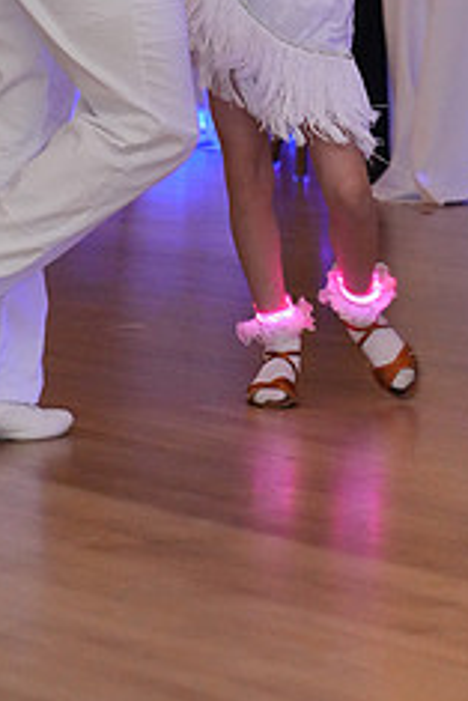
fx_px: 4030
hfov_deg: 6.6
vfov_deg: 9.8
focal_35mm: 207
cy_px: -146
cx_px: 204
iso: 8000
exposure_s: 1/250
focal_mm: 84
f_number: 3.5
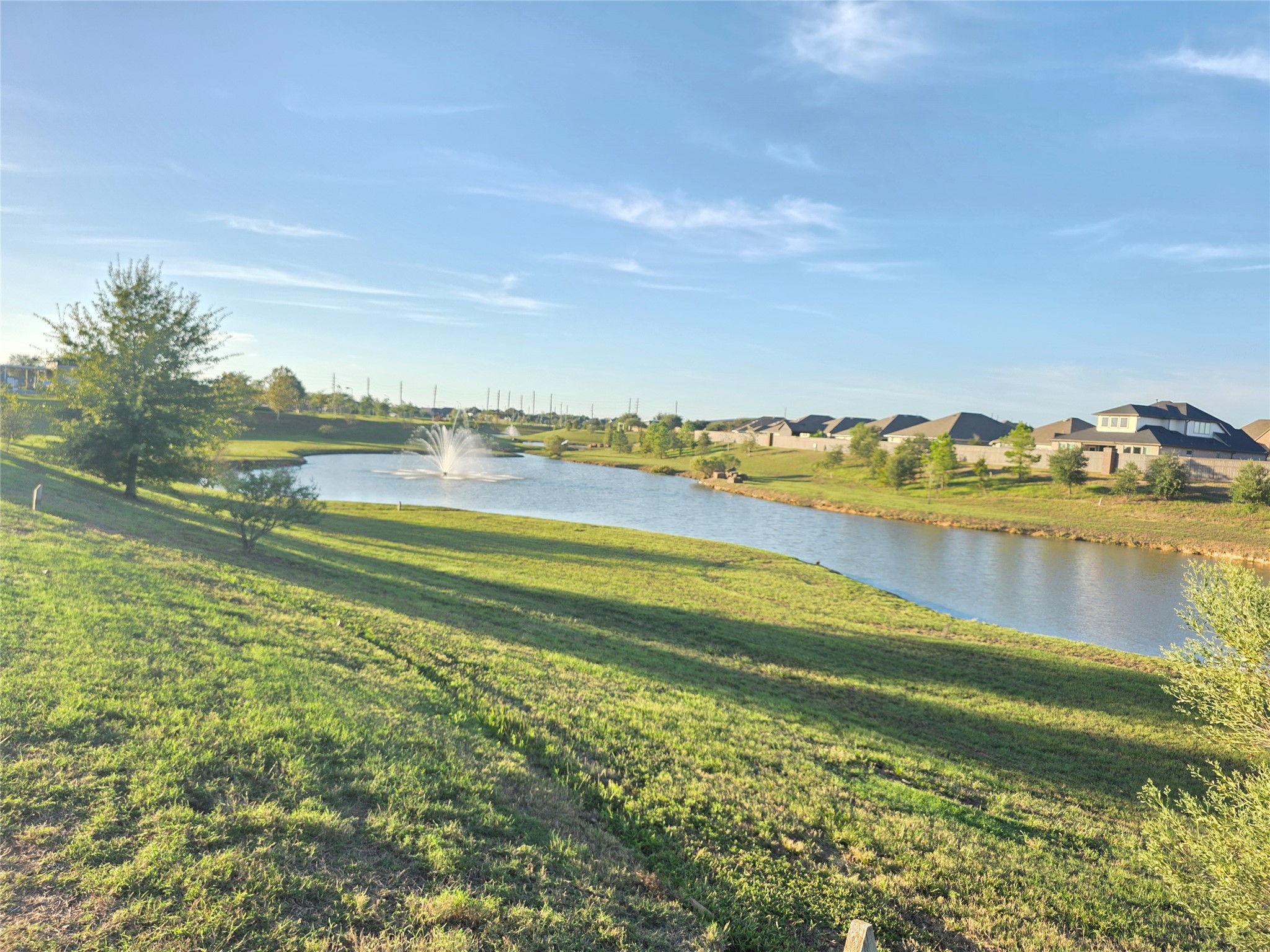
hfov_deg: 73.9
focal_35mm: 23
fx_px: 844
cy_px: 476
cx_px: 635
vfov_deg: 58.9
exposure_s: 1/359
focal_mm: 6.3
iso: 32
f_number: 1.7
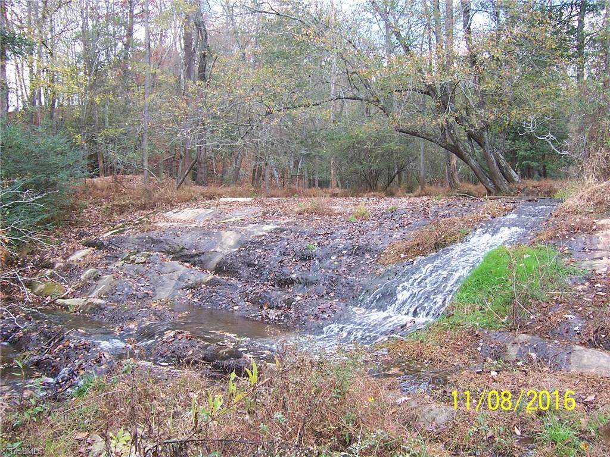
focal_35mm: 33
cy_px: 228
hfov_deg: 55.4
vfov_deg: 42.9
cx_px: 305
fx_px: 582
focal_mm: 5.5
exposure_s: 1/60
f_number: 3.4
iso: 80
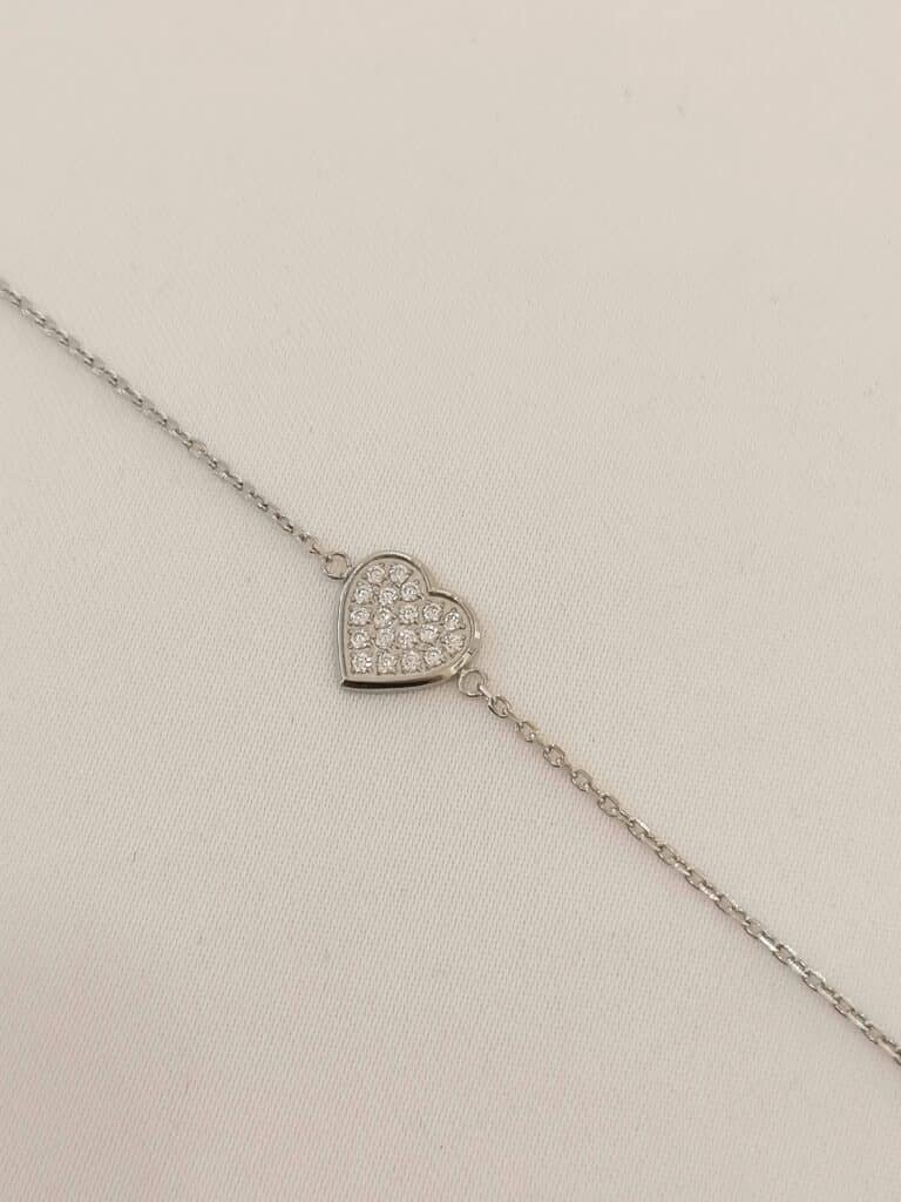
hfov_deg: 28.0
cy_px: 601
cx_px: 450
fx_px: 1805
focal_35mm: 52
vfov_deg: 36.8
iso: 80
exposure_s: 1/50
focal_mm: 4.75
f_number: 1.8
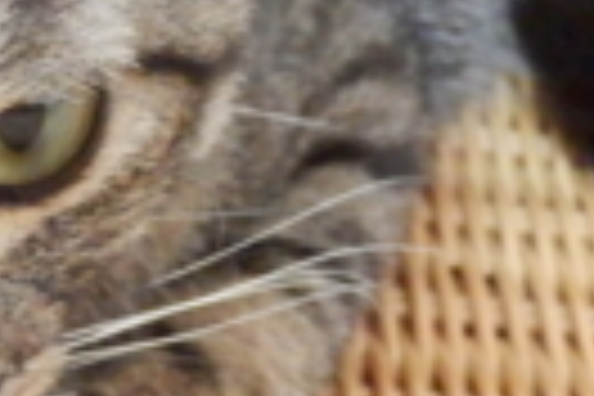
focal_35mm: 104
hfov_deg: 19.6
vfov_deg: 13.0
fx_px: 1716
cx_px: 184
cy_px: 14
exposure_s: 1/25
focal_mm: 6
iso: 3200
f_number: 3.4
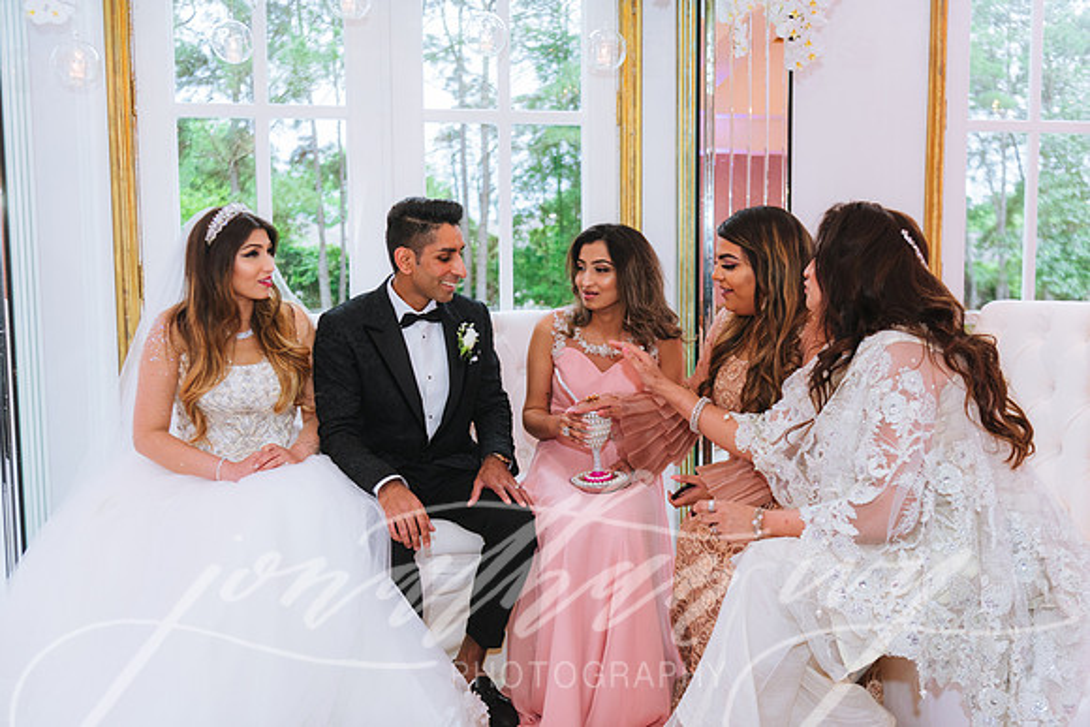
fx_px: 1030
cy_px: 364
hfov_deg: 55.8
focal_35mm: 34
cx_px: 545
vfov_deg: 38.9
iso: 800
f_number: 2.8
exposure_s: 1/125
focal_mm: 34
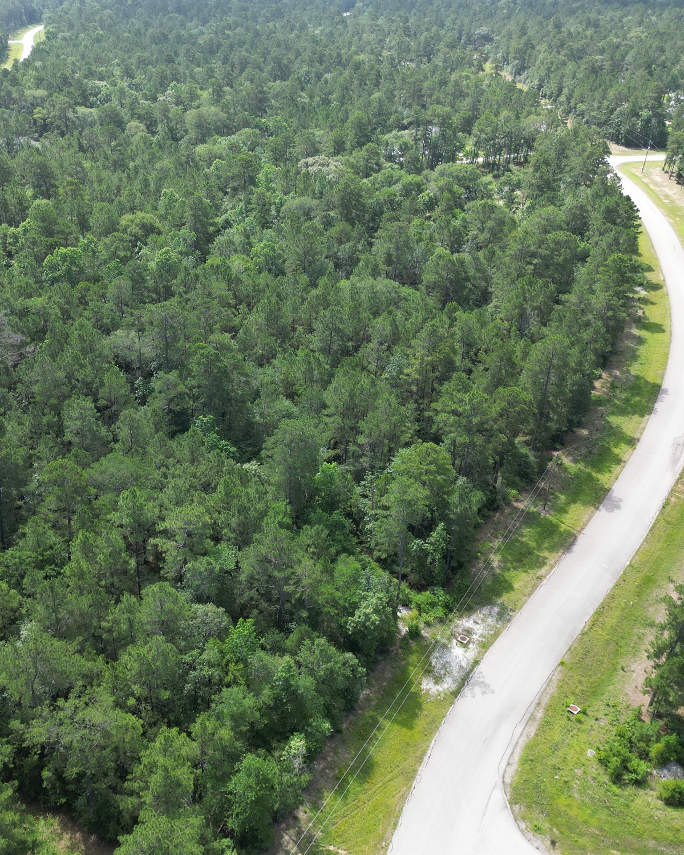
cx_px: 224
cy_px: 431
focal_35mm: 32
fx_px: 810
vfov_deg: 55.7
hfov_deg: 45.1
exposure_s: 1/1000
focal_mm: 6.72
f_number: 1.7
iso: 130
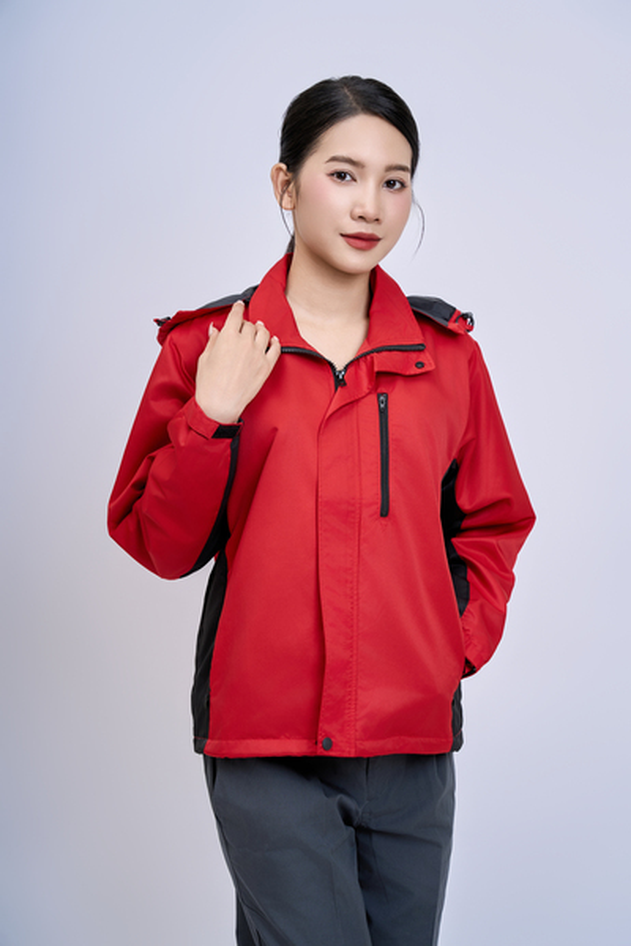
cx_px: 316
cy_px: 473
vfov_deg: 28.8
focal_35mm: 70
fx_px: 1840
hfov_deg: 19.5
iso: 200
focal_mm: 70
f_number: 5
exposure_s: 1/250
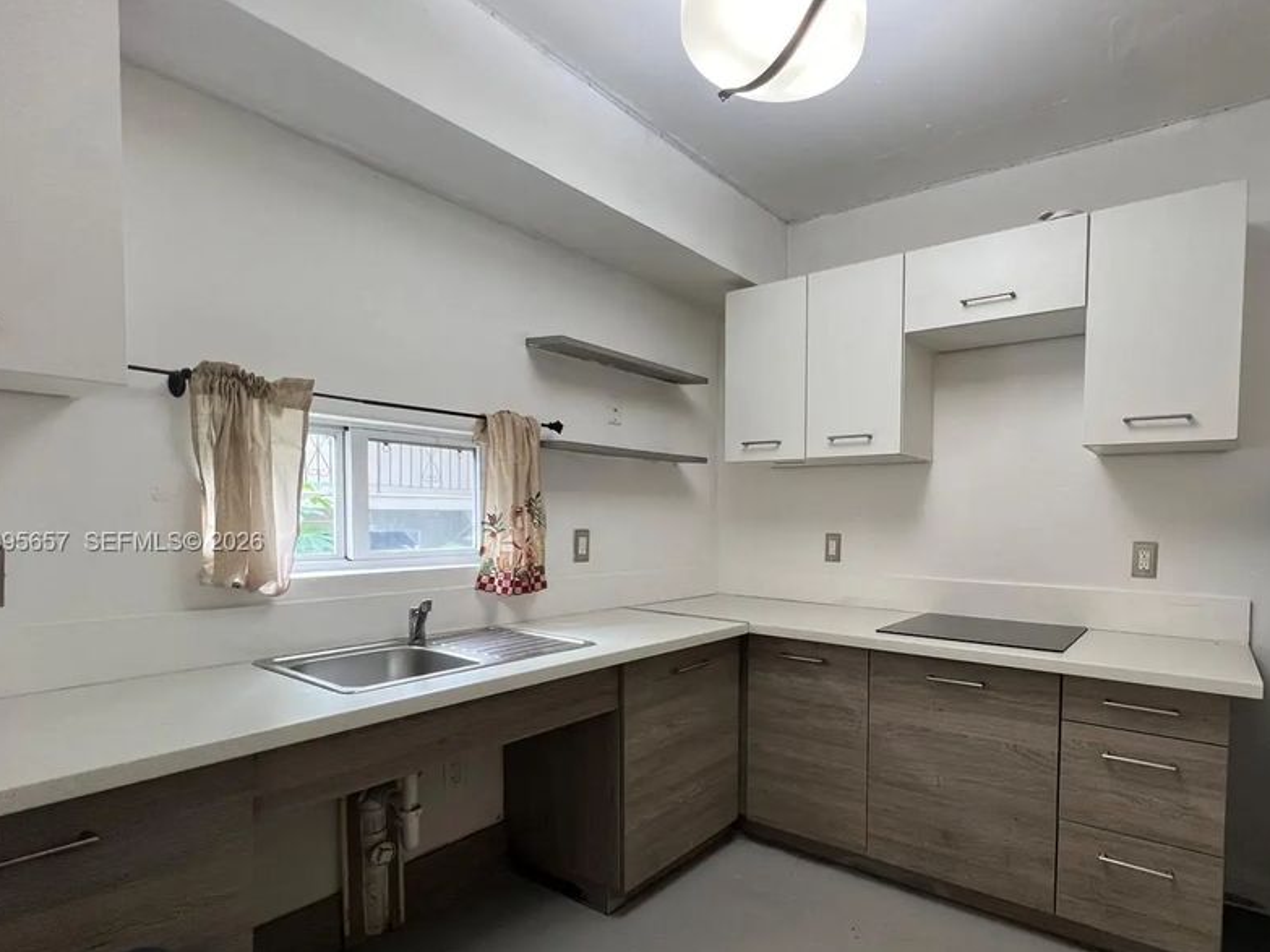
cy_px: 543
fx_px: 624
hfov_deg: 89.7
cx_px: 770
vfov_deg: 74.3
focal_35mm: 17
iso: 200
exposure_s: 1/120
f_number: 1.8
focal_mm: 1.57
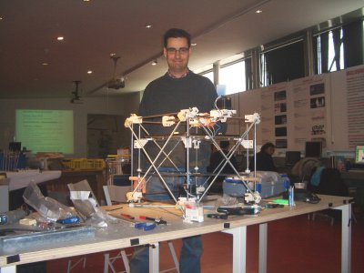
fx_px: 368
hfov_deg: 52.6
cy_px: 136
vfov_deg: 40.7
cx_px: 182
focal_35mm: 35
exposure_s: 1/60
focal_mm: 5.8
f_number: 2.6
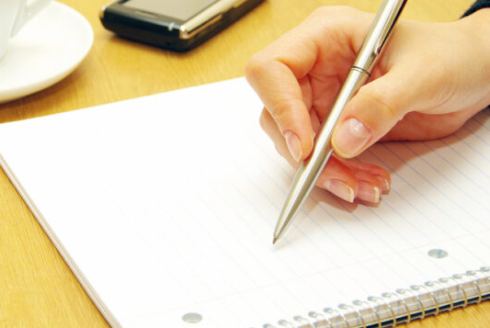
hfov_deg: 18.8
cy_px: 143
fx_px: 1472
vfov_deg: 12.7
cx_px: 142
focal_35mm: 108
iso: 200
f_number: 8
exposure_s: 1/90
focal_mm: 50
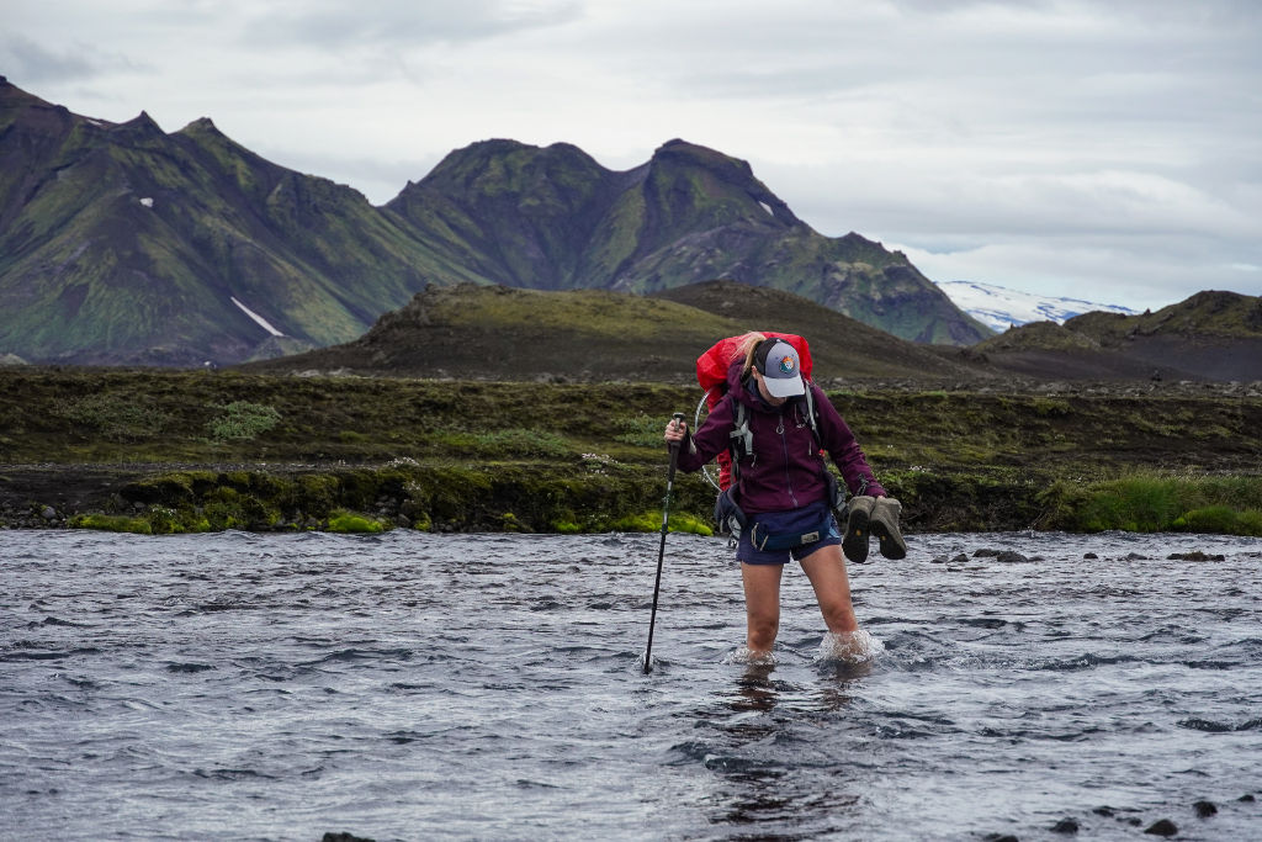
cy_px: 421
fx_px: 3944
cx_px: 631
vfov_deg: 12.2
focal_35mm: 112
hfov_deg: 18.2
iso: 640
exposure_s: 1/2500
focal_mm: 75
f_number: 5.6
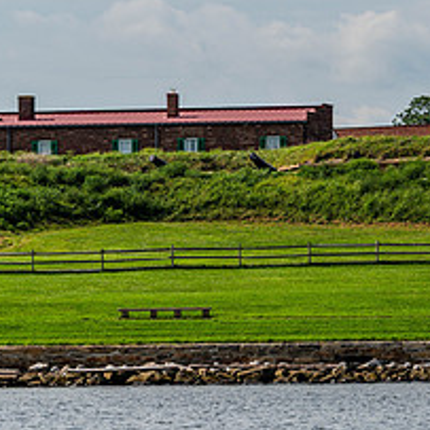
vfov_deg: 5.3
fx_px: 4610
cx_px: 447
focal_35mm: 328
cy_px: 48
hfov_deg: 5.3
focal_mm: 135
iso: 64
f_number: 8
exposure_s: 1/400
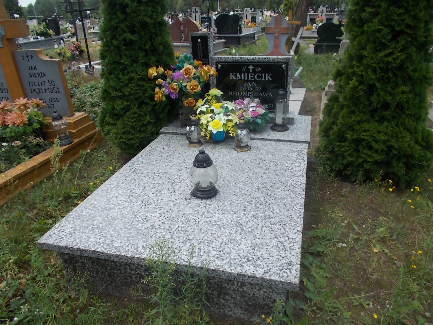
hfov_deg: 67.3
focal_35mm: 26
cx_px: 216
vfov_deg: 53.1
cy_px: 162
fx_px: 325
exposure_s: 1/100
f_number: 8
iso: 80
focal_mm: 4.6
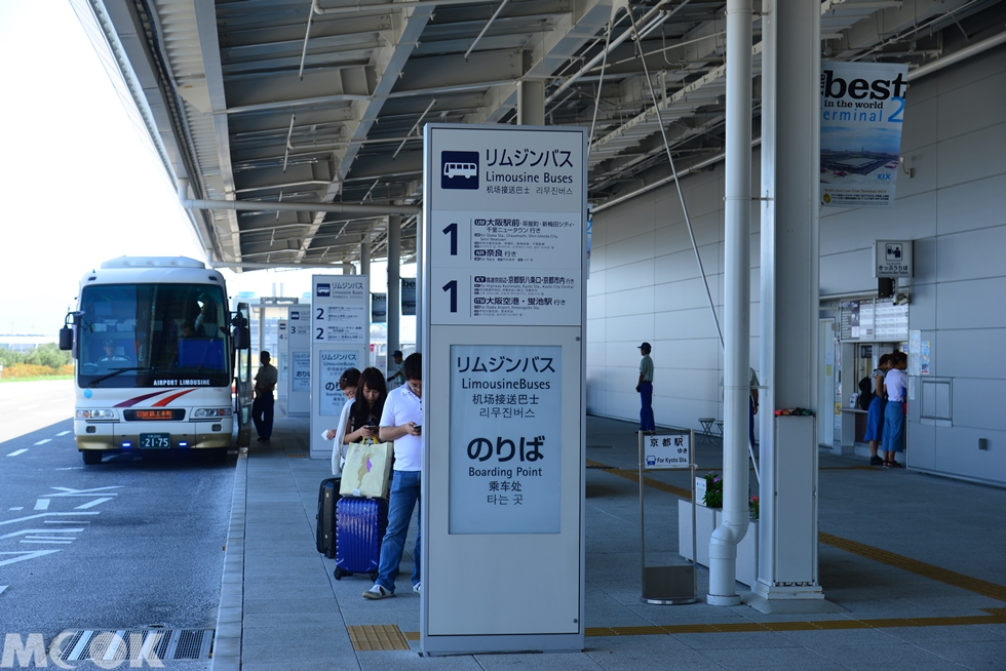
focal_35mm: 62
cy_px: 336
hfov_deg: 32.4
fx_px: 1733
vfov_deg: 21.9
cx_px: 503
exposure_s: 1/100
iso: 100
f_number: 5.6
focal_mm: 62
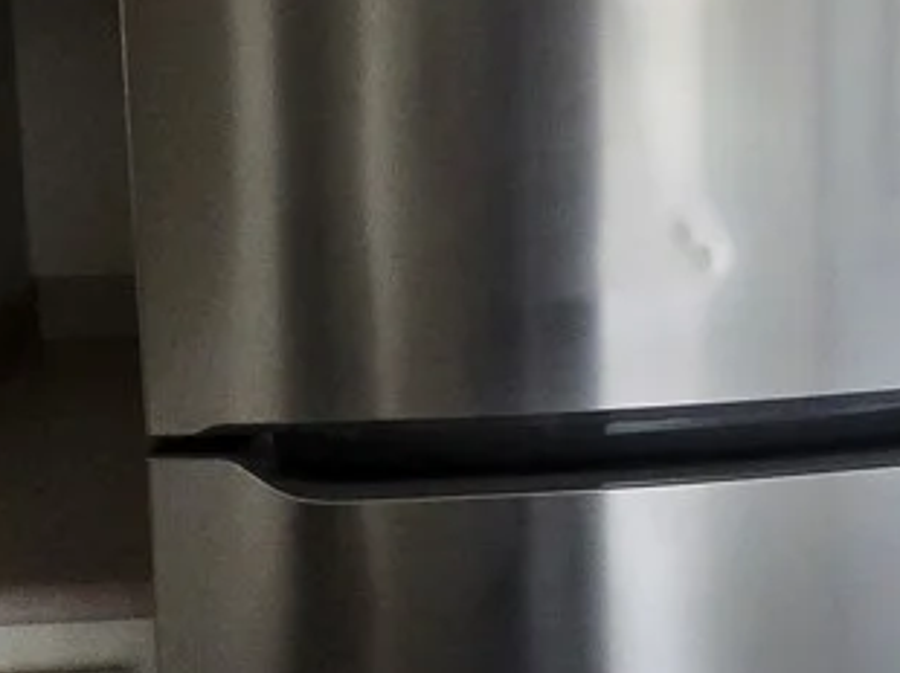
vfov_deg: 31.9
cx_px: 633
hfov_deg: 43.0
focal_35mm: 43
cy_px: 64
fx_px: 1117
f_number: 2.2
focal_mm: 2.2
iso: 640
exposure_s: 1/60
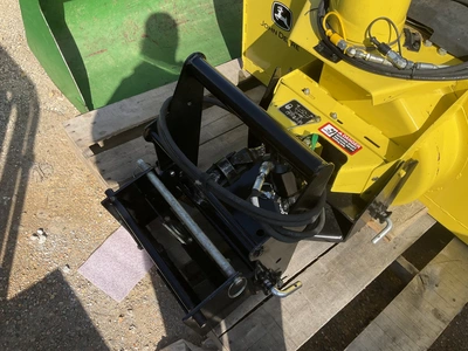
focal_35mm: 29
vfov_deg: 48.2
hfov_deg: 61.7
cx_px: 234
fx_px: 392
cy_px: 176
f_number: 1.8
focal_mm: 3
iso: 25
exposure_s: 1/1377
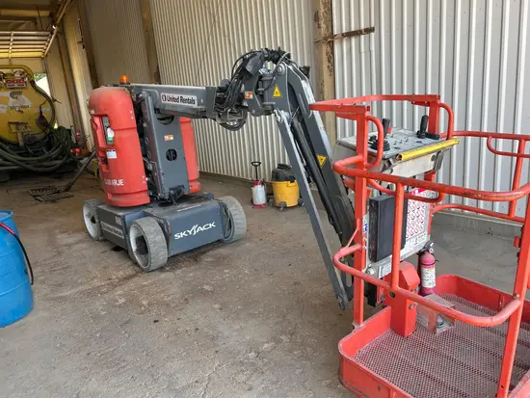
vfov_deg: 53.1
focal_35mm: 26
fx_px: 398
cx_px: 265
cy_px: 199
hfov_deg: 67.3
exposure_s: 1/120
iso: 40
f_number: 1.5
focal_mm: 5.7
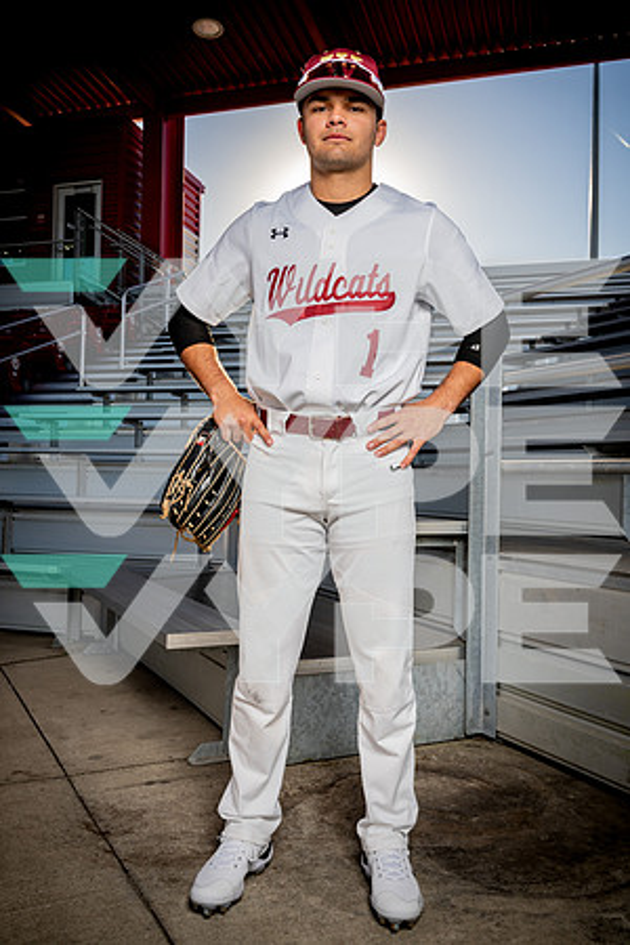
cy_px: 472
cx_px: 315
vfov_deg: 61.9
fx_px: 787
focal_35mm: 30
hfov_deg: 43.6
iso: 125
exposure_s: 1/250
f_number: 9
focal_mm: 30
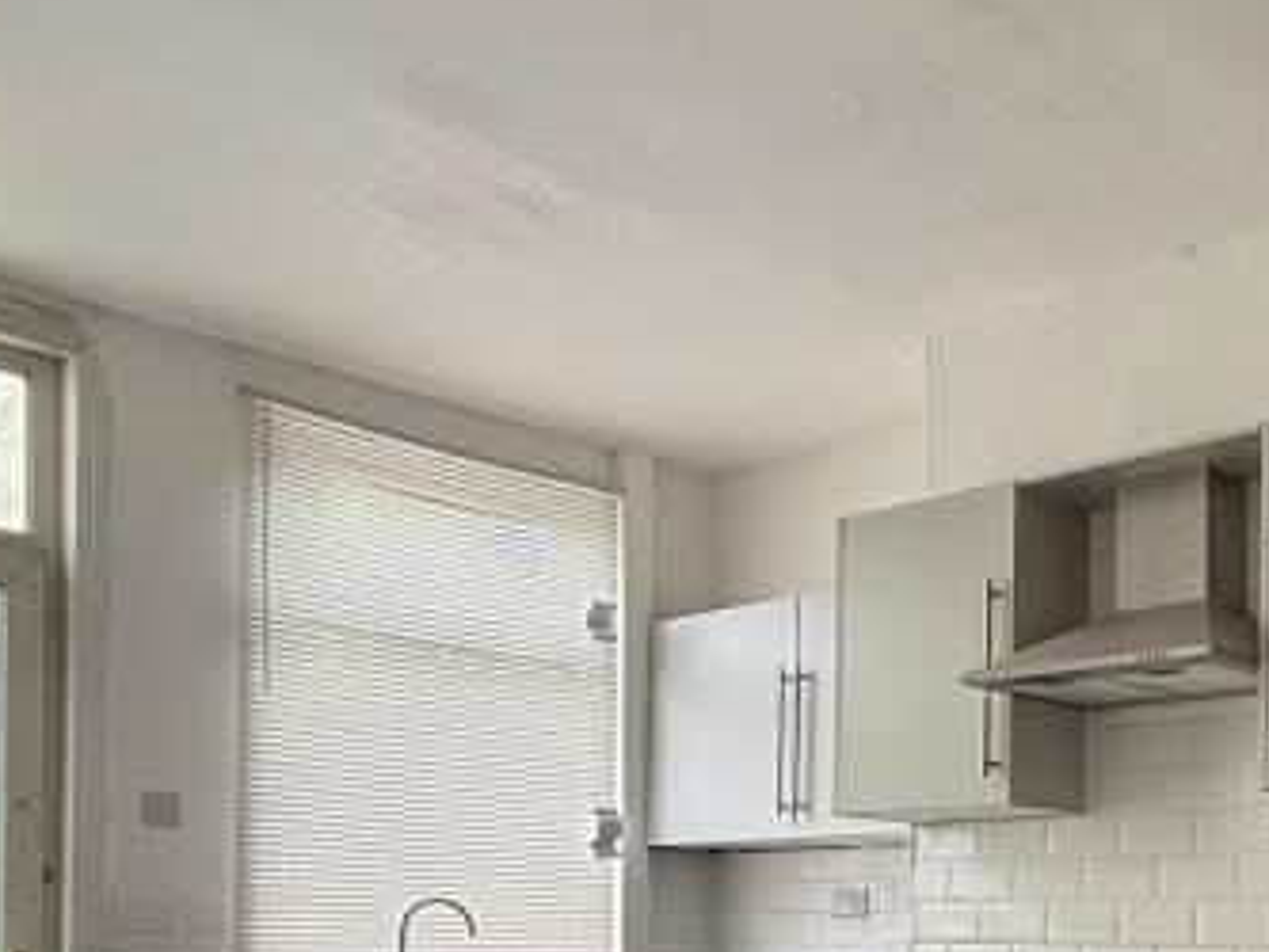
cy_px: 944
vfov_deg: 31.2
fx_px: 1577
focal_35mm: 43
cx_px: 922
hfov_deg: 42.7
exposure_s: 1/99
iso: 160
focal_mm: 2.22
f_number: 2.2
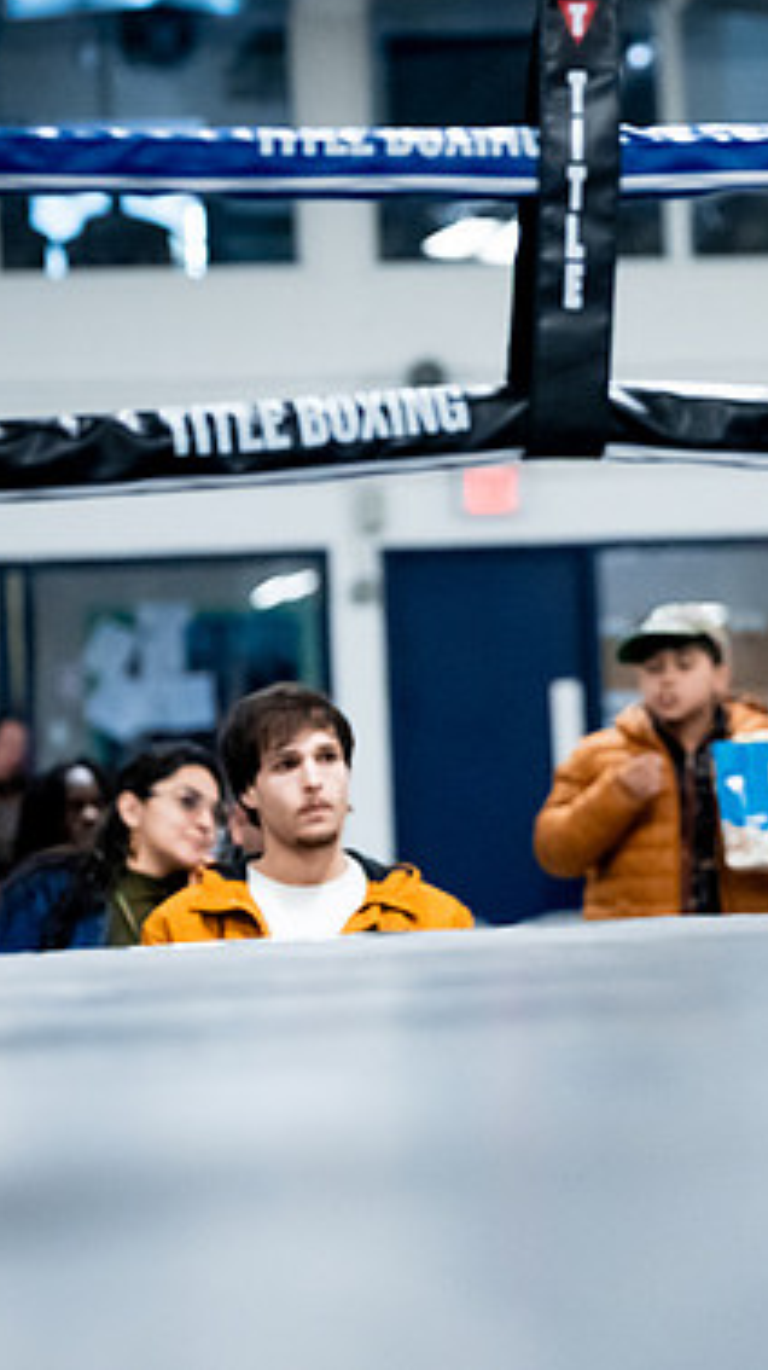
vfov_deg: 12.7
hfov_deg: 7.1
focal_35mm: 169
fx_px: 6132
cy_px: 676
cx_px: 1000
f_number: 2.2
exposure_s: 1/800
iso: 4000
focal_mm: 70
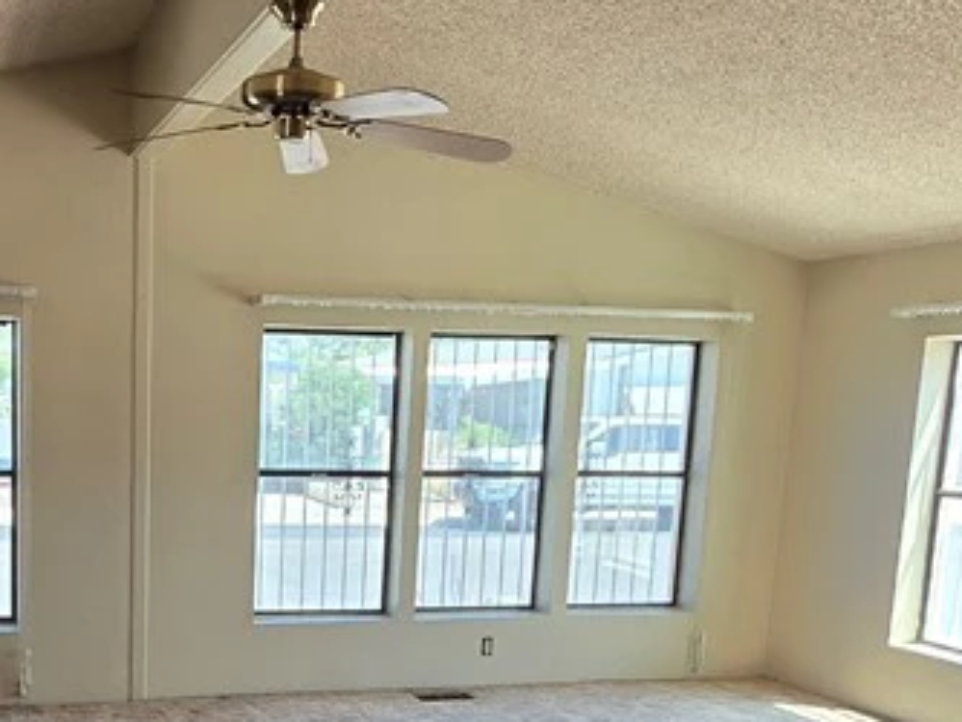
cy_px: 589
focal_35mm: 40
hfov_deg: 44.2
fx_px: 1112
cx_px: 173
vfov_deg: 34.7
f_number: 1.9
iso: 100
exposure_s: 1/120
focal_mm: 2.2
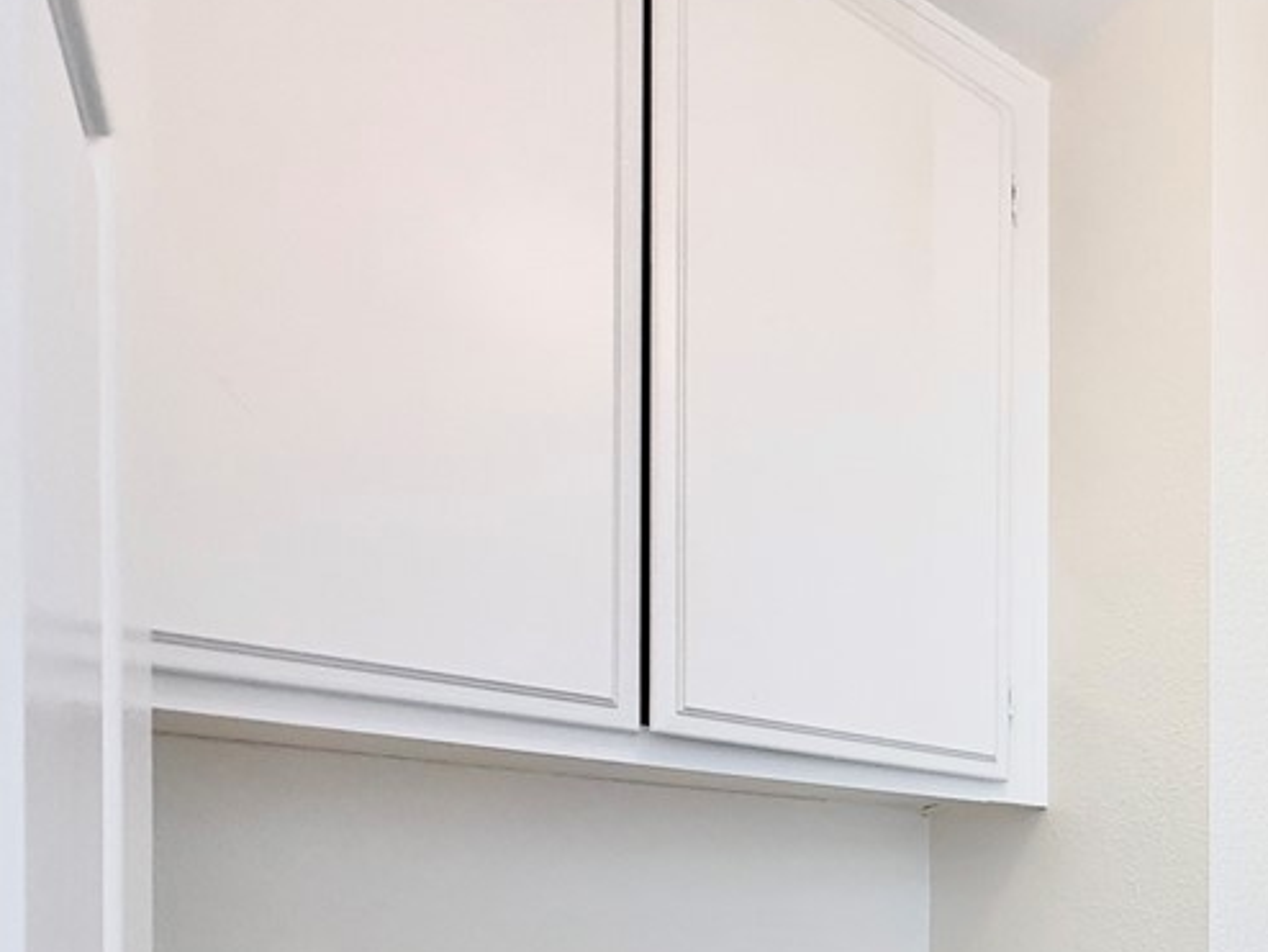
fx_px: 1063
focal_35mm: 29
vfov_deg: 42.0
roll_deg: +0.1
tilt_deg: -1.5
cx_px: 1286
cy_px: 947
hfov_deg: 49.5
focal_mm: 2.22
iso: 200
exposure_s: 1/120
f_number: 2.2
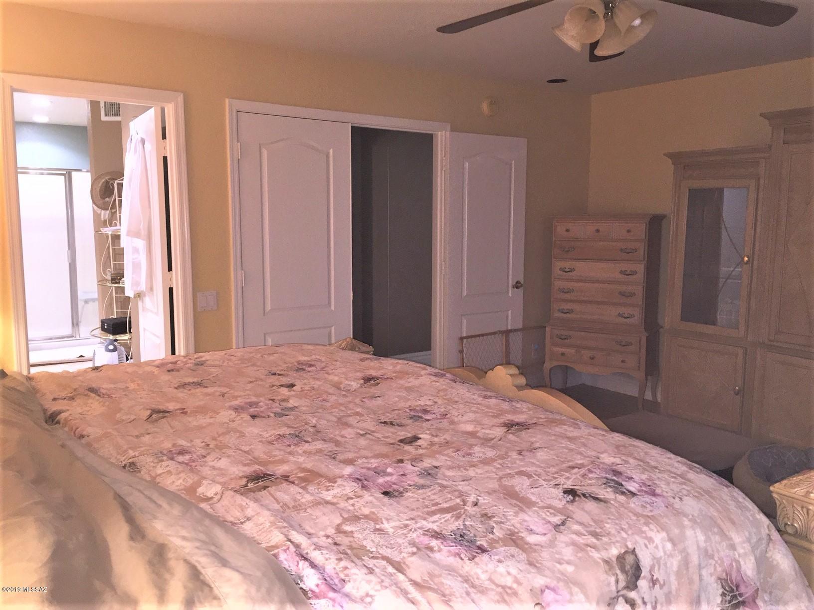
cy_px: 305
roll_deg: -0.7
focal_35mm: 29
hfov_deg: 61.7
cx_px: 407
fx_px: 682
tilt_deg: -8.0
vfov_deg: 48.2
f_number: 2.2
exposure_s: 1/24
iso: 125
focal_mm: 4.15
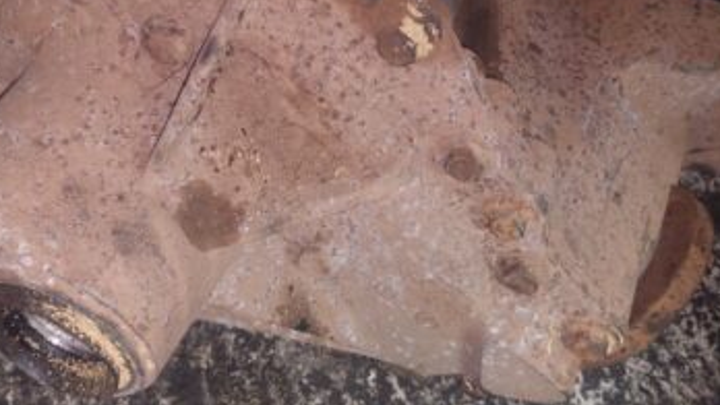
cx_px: 374
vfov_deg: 25.4
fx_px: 898
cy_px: 147
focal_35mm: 47
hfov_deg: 43.7
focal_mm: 5.23
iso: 125
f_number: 1.8
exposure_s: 1/100
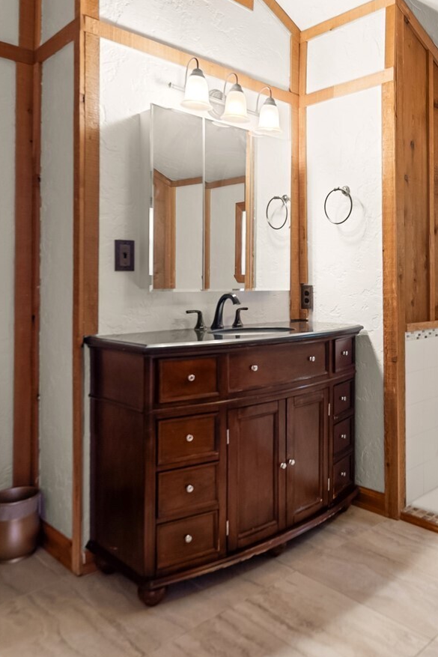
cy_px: 275
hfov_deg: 42.9
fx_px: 529
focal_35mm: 29
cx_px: 351
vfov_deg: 63.3
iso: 400
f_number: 2.8
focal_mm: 15
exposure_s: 1/15
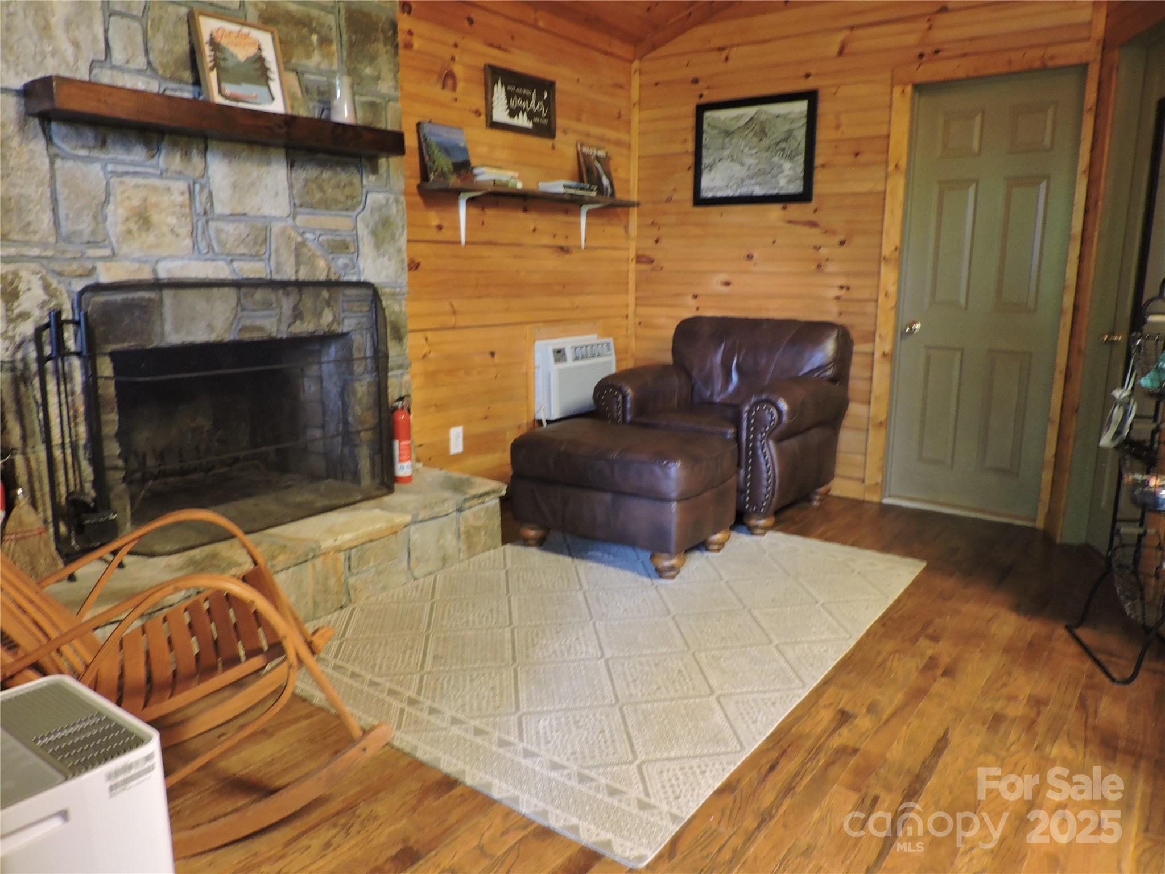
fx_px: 808
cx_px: 582
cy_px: 437
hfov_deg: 71.6
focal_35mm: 24
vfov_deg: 56.8
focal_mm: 4.3
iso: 400
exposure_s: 1/10
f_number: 3
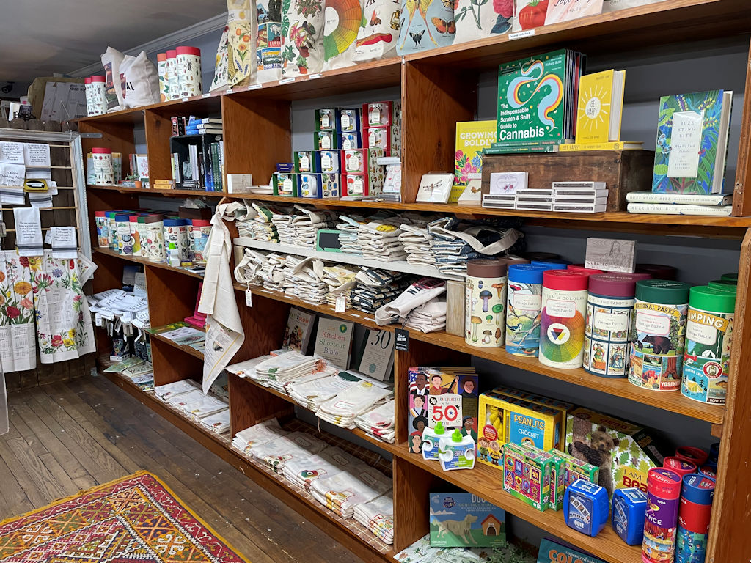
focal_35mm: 26
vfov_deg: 53.1
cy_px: 282
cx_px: 376
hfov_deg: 67.3
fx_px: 564
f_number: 1.6
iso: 80
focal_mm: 4.2
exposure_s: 1/60
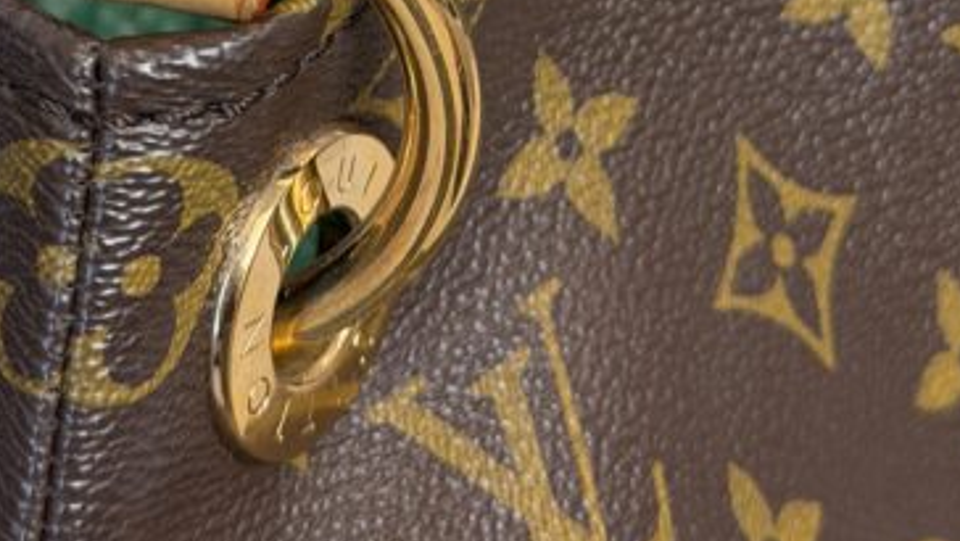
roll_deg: +1.2
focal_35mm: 115
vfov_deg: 9.9
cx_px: 306
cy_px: -493
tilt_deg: -11.8
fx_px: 2928
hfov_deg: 18.6
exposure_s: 1/60
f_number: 1.78
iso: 64
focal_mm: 6.76
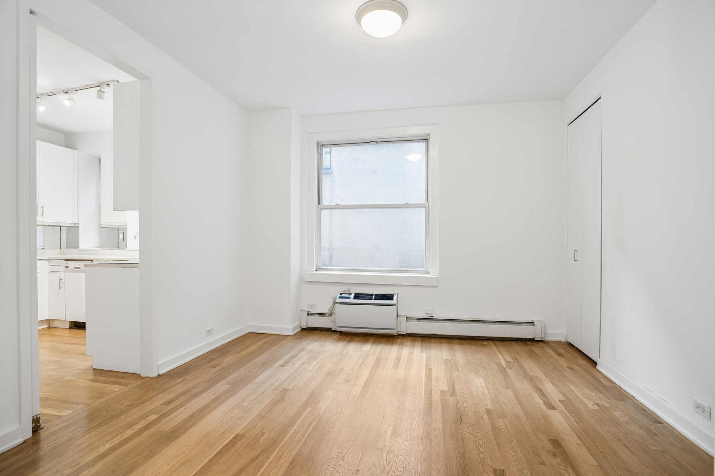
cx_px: 358
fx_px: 338
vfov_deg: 70.4
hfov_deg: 93.3
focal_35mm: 17
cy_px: 238
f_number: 8
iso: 100
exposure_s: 3.2
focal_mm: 17
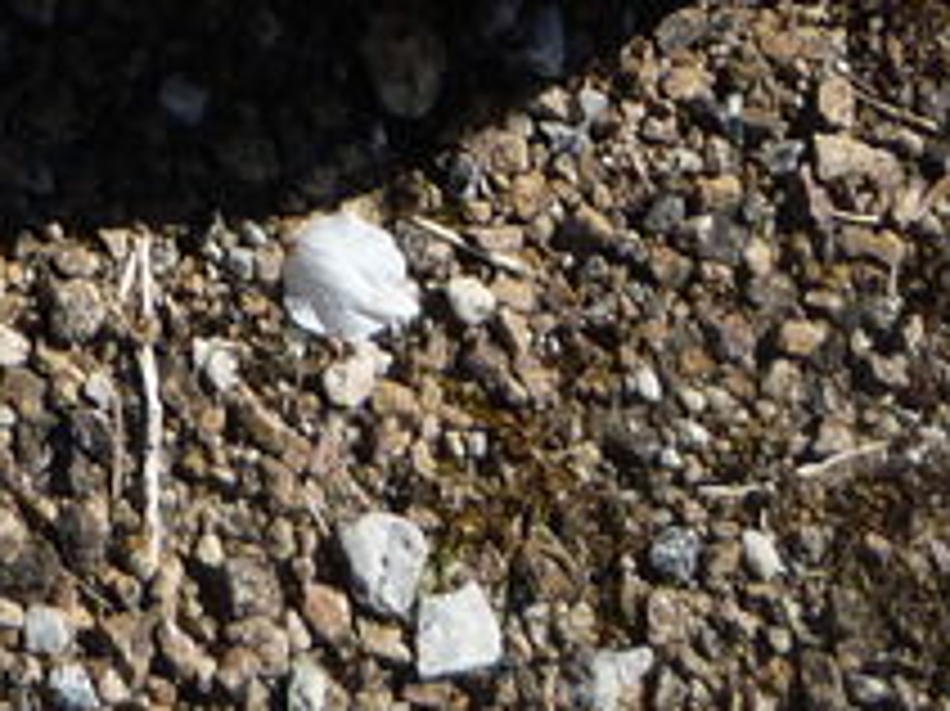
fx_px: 3895
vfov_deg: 9.6
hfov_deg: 13.0
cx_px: -536
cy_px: -832
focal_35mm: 142
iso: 100
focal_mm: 5.2
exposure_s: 1/400
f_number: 5.6
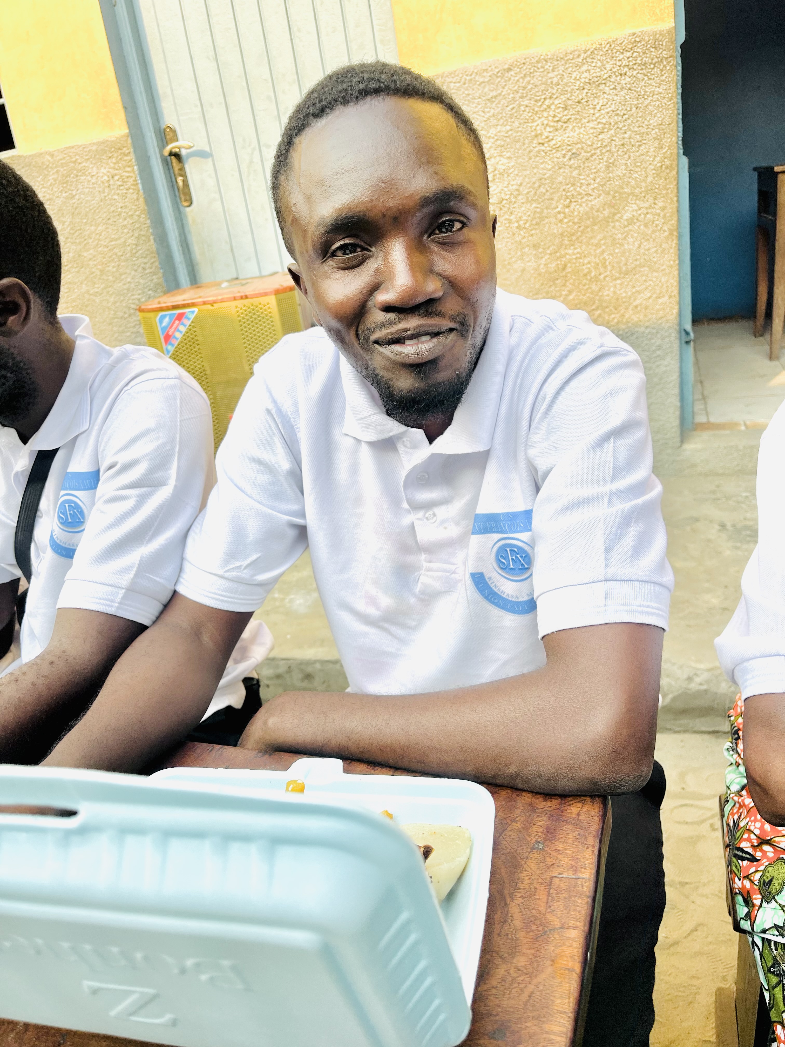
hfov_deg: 53.1
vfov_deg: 67.3
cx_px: 392
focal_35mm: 26
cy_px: 524
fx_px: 786
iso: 50
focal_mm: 5.1
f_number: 1.6
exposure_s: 1/487
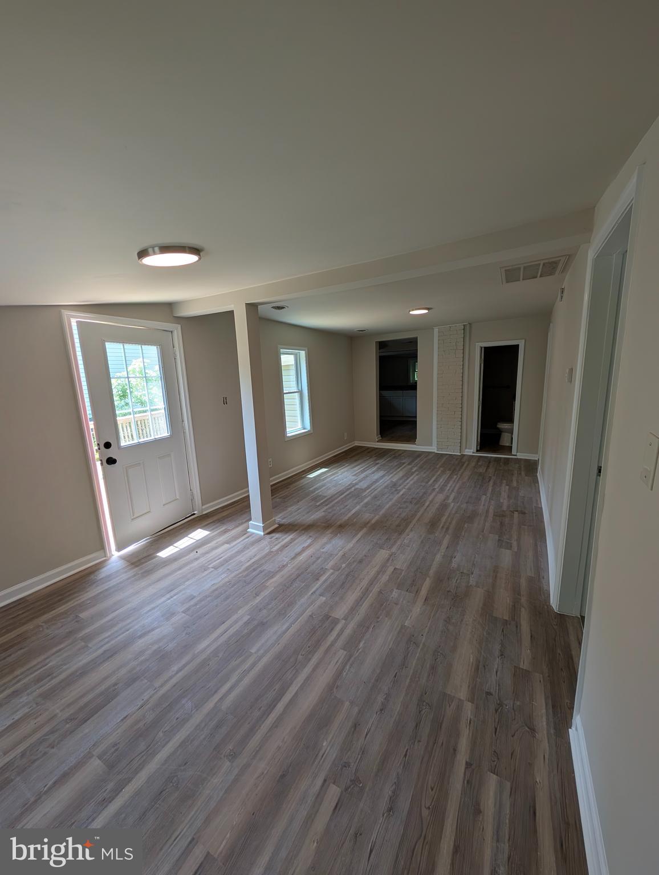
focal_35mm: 12
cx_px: 330
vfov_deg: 110.5
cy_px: 438
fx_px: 304
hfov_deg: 94.6
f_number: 1.7
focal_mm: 2.02
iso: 55
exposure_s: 1/174
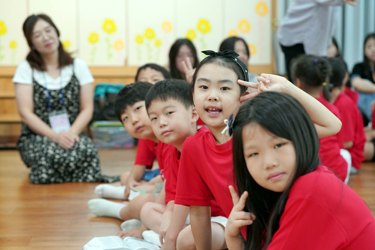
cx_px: 188
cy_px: 125
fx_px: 729
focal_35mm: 70
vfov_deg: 19.5
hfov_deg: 28.8
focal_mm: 70
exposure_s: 1/160
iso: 2000
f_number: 4
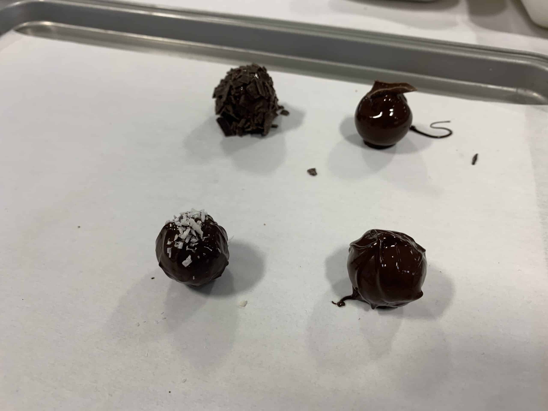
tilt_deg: -44.5
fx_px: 412
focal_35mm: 26
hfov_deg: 67.3
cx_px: 274
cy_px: 206
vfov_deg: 53.1
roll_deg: +1.9
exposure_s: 1/100
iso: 64
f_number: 1.8
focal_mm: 4.25
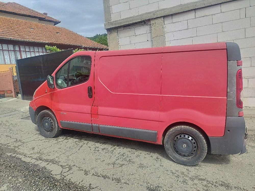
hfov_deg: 71.6
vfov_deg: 56.8
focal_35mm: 24
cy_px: 96
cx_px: 128
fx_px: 177
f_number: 1.89
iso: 50
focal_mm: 5.89
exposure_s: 1/435
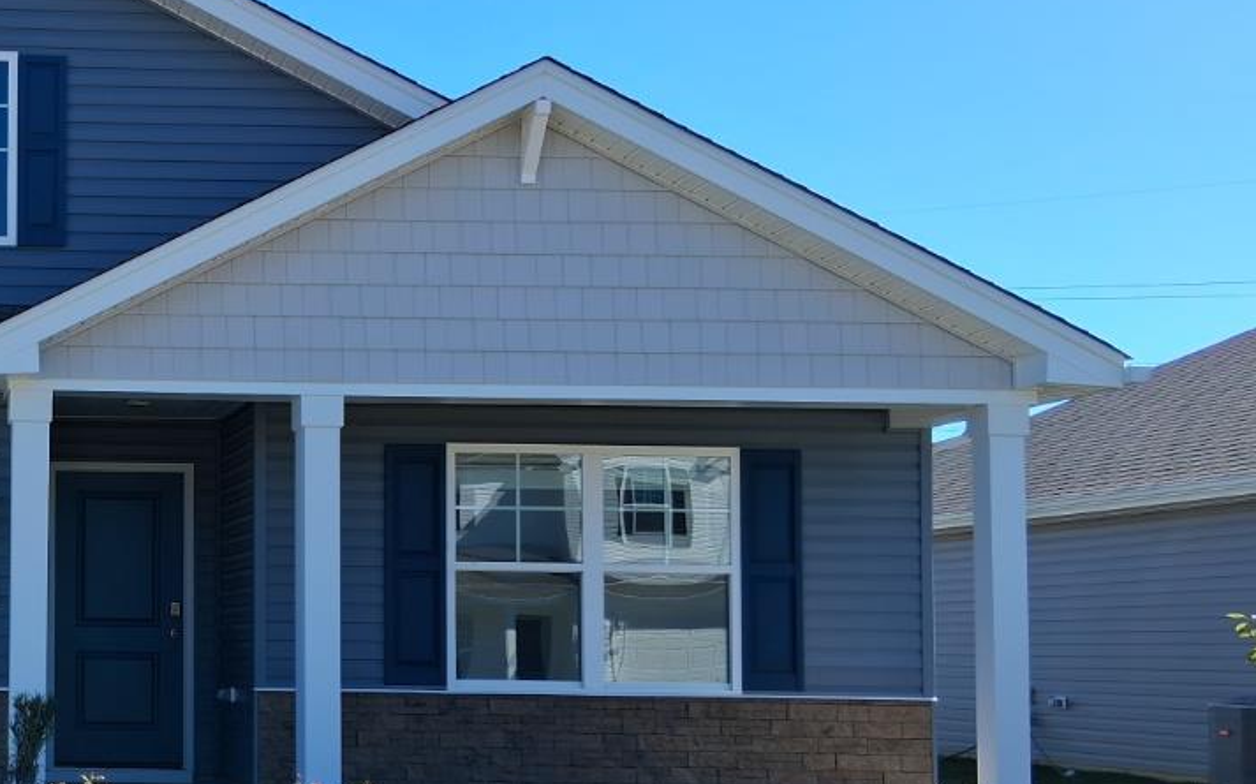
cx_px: 14
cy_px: 545
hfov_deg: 32.4
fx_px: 1985
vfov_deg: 22.2
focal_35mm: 58
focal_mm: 3.98
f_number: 1.8
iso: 25
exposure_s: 1/483
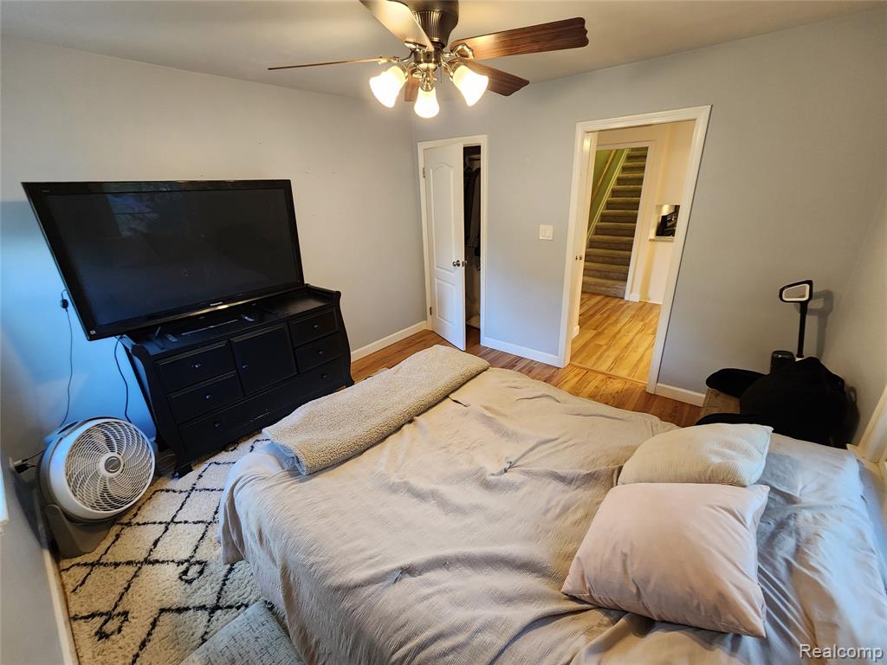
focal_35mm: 13
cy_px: 332
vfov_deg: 89.9
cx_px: 444
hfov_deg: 106.2
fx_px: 333
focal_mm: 2.2
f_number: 2.2
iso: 320
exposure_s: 1/30
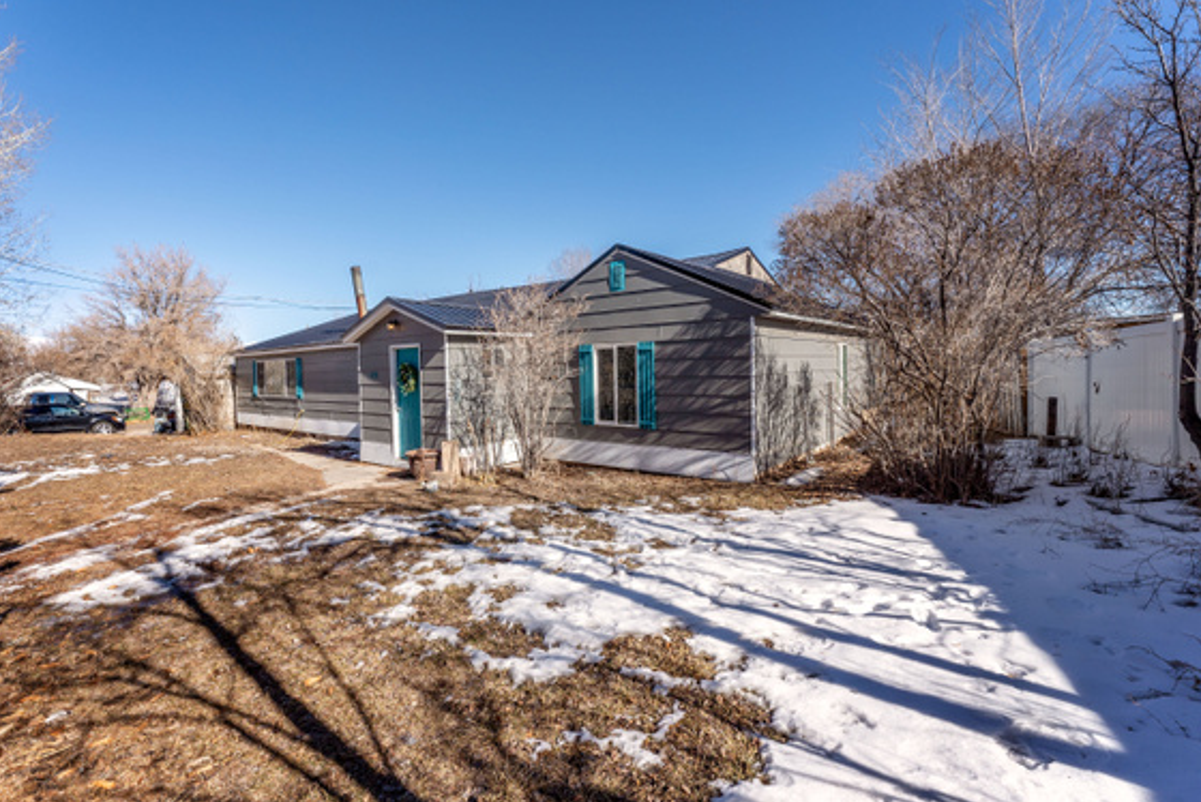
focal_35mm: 16
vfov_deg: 73.8
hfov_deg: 96.5
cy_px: 387
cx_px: 549
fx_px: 534
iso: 320
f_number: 8
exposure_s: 1/1250
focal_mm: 14
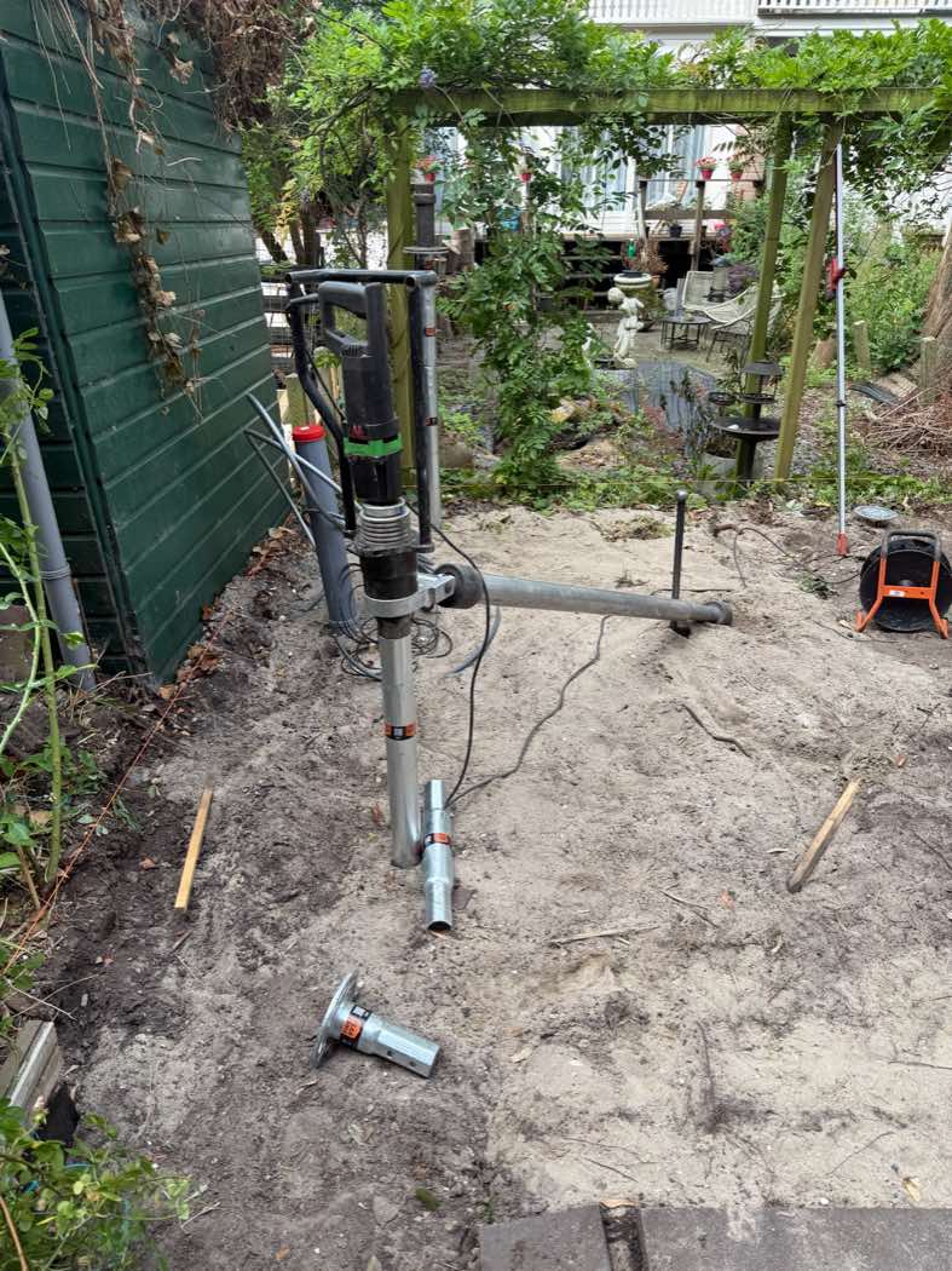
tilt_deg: -26.9
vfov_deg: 71.6
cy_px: 636
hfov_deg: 56.8
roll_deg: +1.1
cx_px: 476
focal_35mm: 24
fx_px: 880
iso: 80
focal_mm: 6.76
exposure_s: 1/428
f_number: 1.78
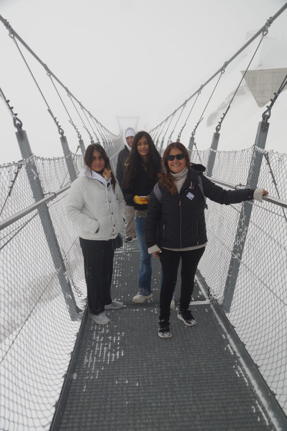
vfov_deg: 62.0
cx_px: 144
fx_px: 359
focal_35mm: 30
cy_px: 216
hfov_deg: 43.6
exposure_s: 1/1250
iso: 100
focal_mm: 20
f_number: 5
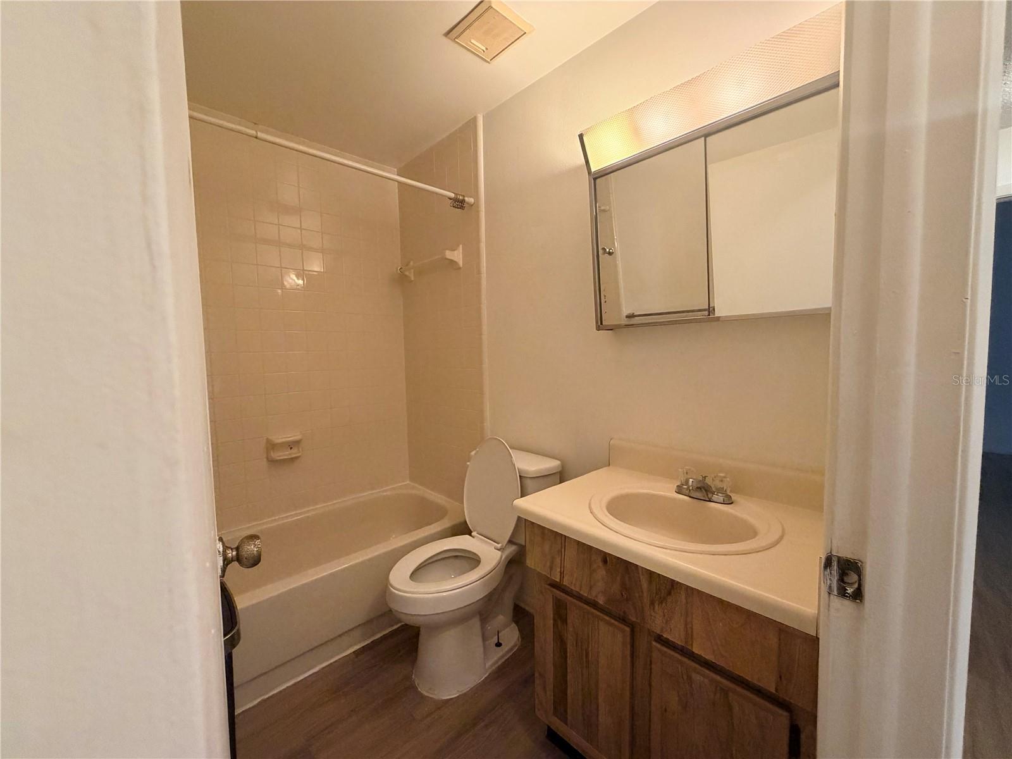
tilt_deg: -4.5
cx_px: 506
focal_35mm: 14
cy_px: 380
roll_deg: +1.6
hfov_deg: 102.1
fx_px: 409
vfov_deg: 85.7
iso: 320
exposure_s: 1/60
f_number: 2.2
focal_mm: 2.22
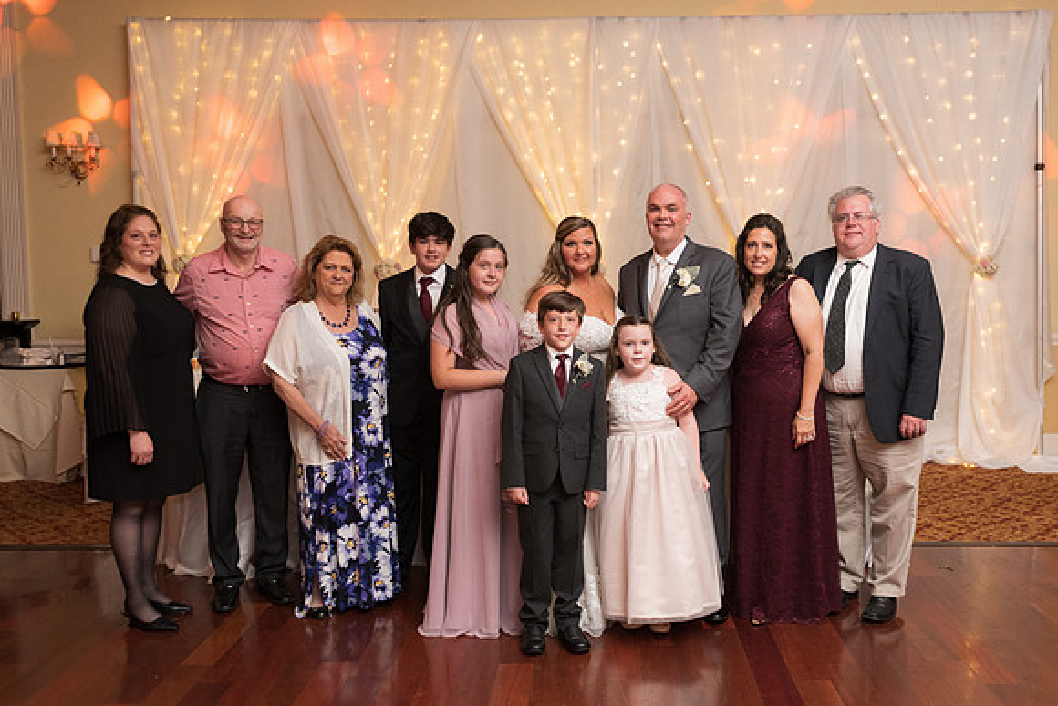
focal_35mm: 37
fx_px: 1073
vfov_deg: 36.4
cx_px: 580
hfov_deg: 52.4
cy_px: 354
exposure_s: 1/125
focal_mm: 32
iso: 640
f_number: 2.8
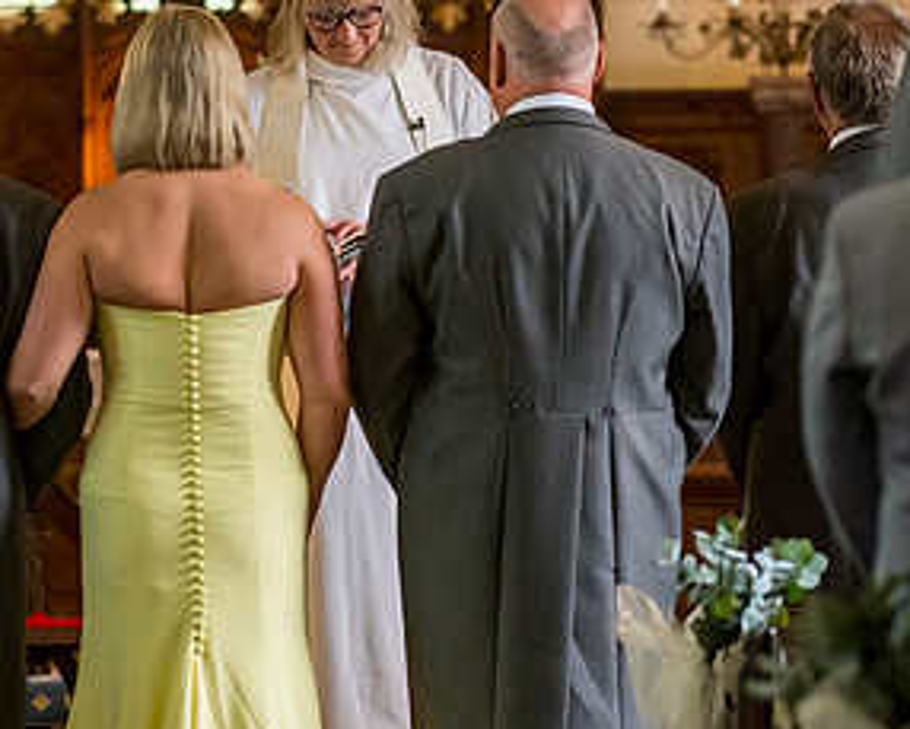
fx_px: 7166
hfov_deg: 7.3
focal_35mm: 266
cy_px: 487
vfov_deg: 5.8
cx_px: 412
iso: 5000
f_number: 2.8
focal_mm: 120
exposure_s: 1/400
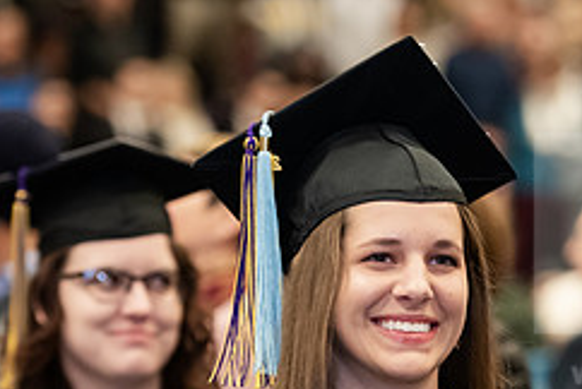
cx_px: 462
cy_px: 424
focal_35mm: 292
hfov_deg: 7.0
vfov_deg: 4.7
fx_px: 4726
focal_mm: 122
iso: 2000
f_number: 3.2
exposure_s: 1/200
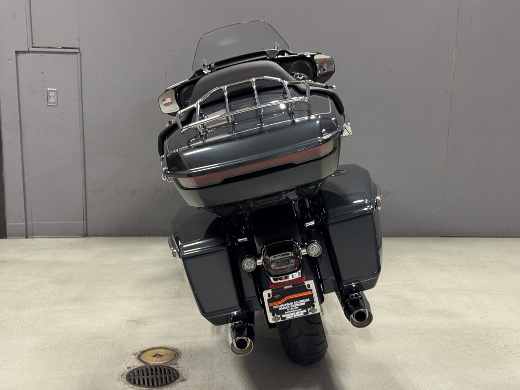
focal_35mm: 48
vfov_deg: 30.3
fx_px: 721
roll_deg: -1.4
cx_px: 260
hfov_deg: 39.7
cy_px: 195
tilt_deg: -11.5
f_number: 1.78
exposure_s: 1/60
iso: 250
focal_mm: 6.76
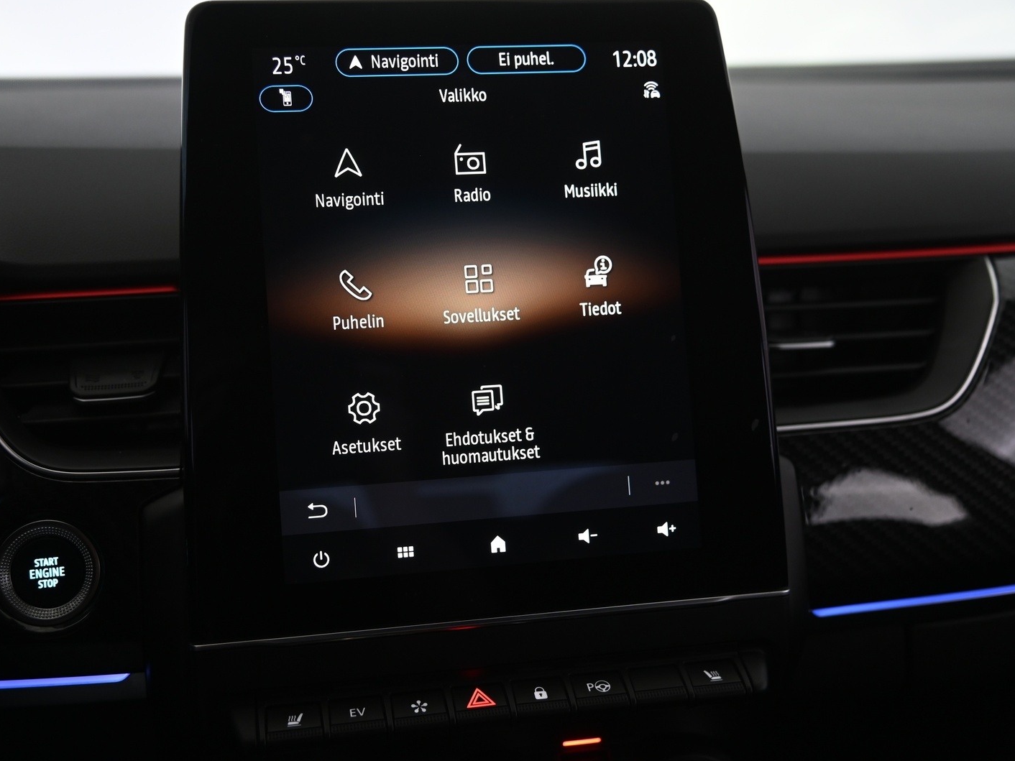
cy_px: 375
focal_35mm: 42
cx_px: 461
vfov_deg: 34.3
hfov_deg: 44.7
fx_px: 1232
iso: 1000
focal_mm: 38
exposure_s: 1/25
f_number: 4
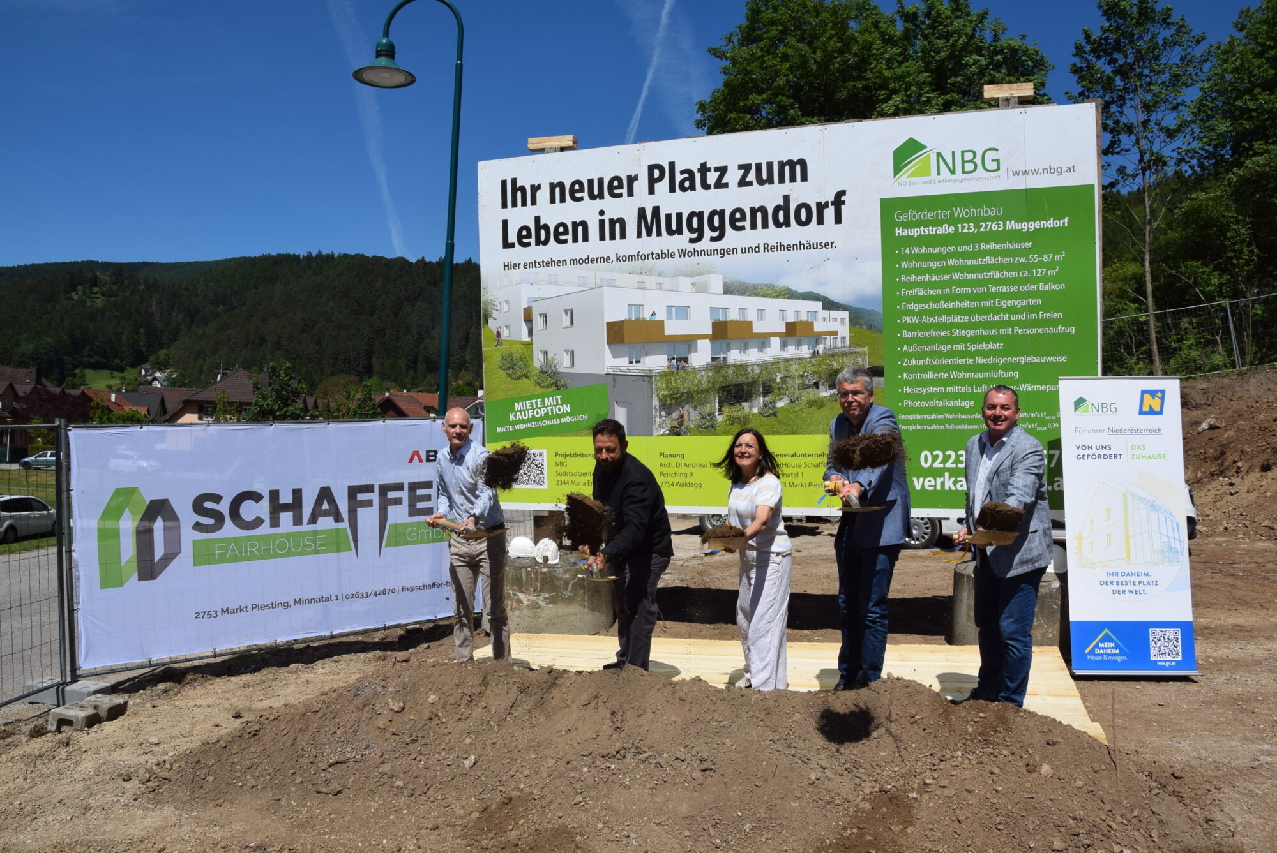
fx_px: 958
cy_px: 426
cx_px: 638
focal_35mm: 27
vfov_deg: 48.0
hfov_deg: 67.3
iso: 200
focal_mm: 18
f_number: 10
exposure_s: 1/400
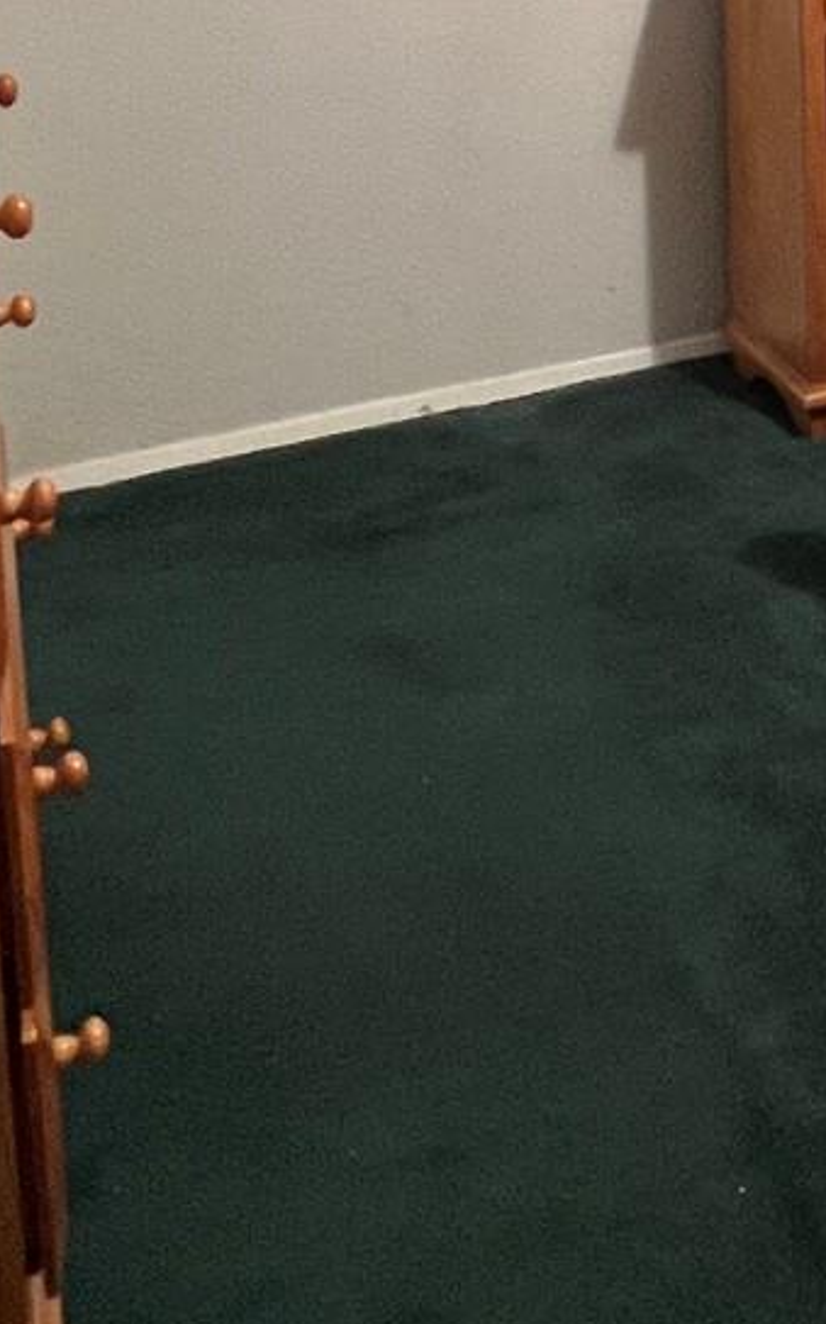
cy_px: -180
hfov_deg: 19.6
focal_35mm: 52
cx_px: 1416
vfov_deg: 33.2
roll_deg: +1.3
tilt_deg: -5.4
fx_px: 1874
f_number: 1.8
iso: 320
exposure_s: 1/60
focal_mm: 1.57
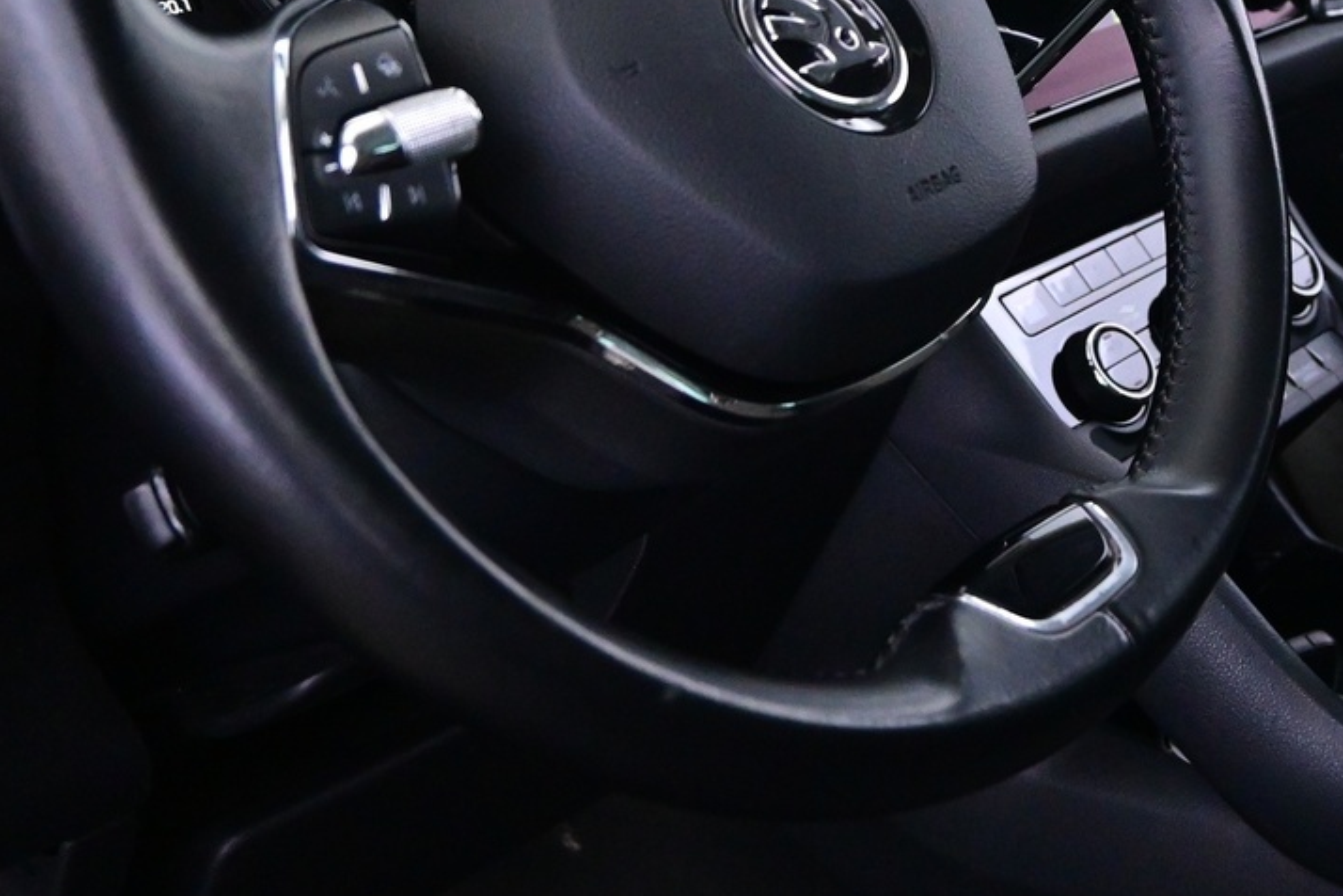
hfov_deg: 32.2
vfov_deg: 22.4
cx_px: 1174
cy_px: 156
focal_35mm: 60
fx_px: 2222
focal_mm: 17.5
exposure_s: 1/30
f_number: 3.5
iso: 3600
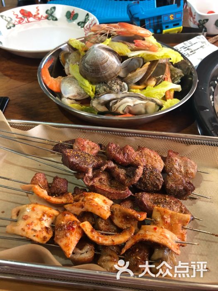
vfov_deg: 61.7
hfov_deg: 48.2
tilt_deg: -47.0
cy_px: 146
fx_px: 244
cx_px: 109
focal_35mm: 29
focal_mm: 3.99
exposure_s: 1/25
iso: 40
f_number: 1.8
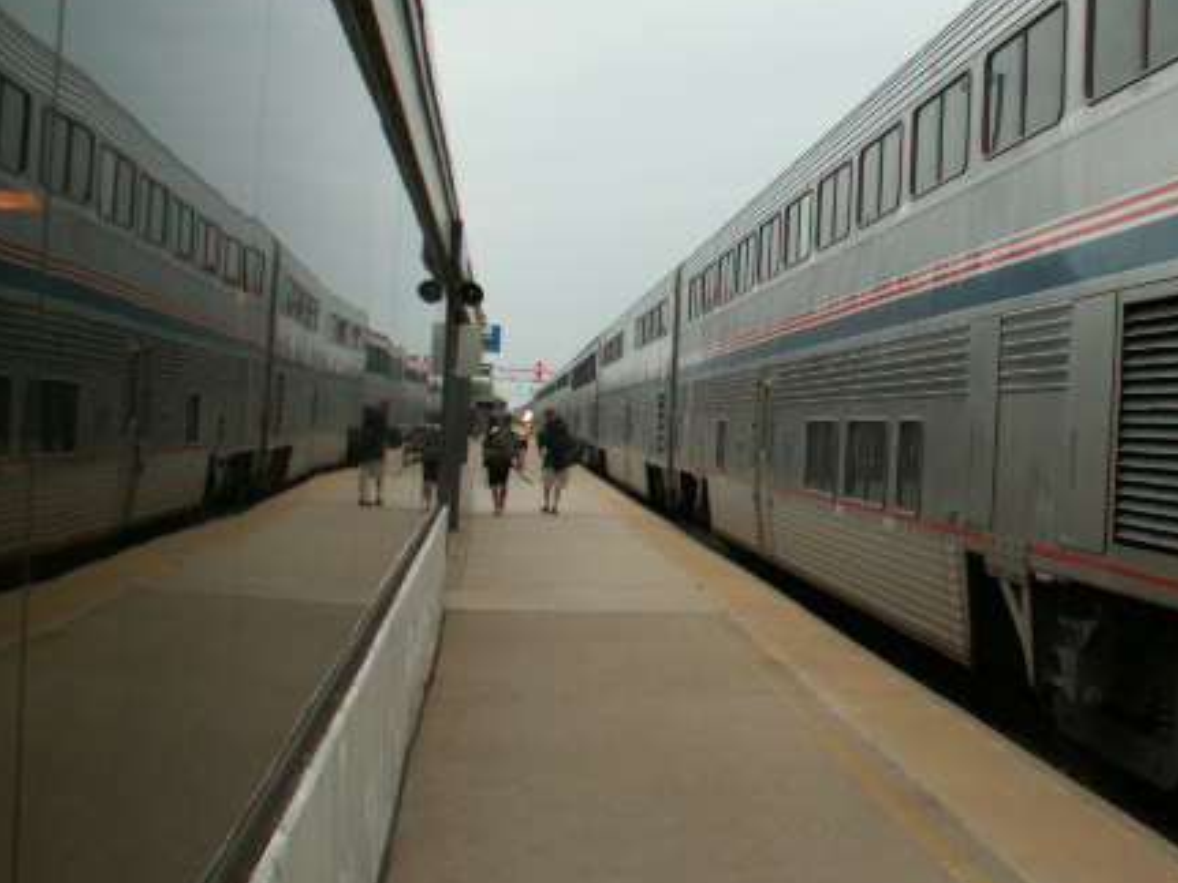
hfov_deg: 36.1
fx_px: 1769
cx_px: 861
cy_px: 402
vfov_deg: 28.0
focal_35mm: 52
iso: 50
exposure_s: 1/160
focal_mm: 5.86
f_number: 2.8
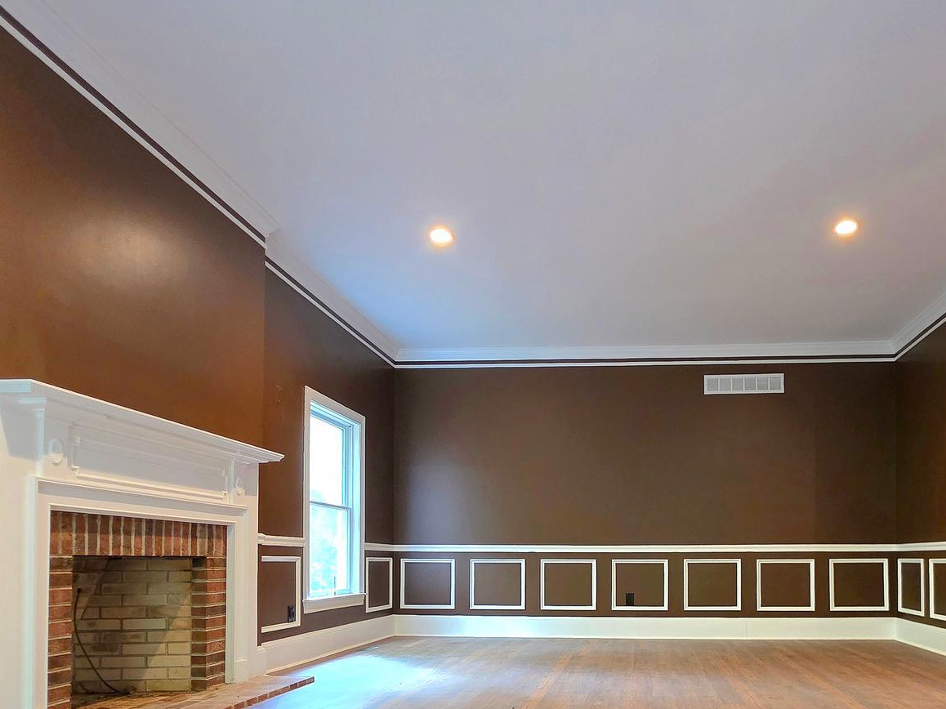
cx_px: 609
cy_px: 550
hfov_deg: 72.3
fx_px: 628
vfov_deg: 55.4
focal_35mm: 23
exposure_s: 1/60.2
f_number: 1.9
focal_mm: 2.2
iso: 500
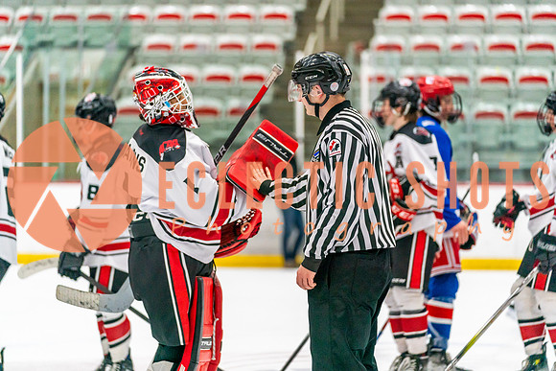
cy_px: 186
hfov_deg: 14.0
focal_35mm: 147
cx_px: 278
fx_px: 2271
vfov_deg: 9.3
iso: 3200
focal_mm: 147
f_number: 2.8
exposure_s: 1/1250
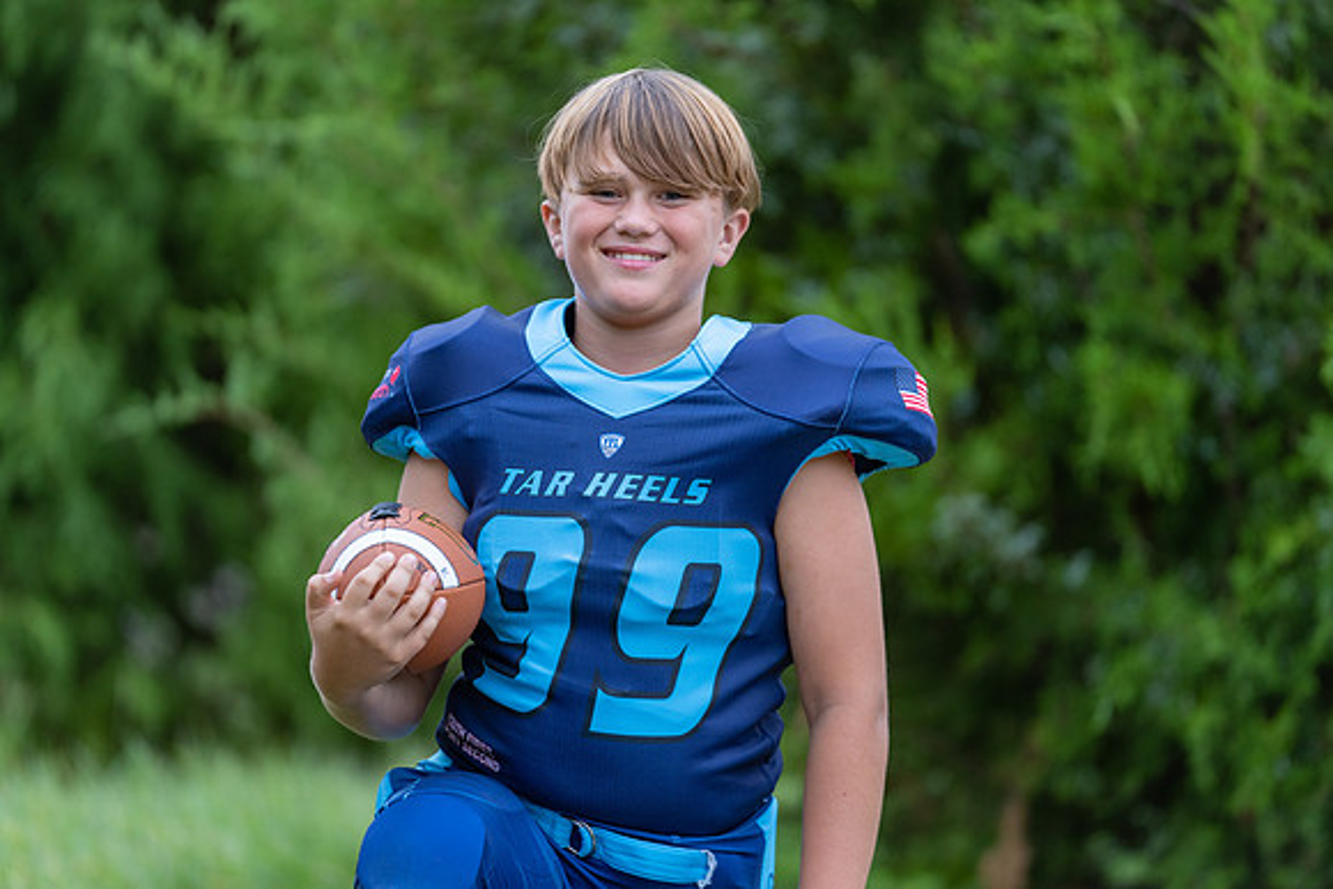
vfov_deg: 7.6
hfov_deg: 11.4
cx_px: 666
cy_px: 444
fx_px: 6703
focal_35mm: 181
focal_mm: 181
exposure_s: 1/320
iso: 500
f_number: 2.8
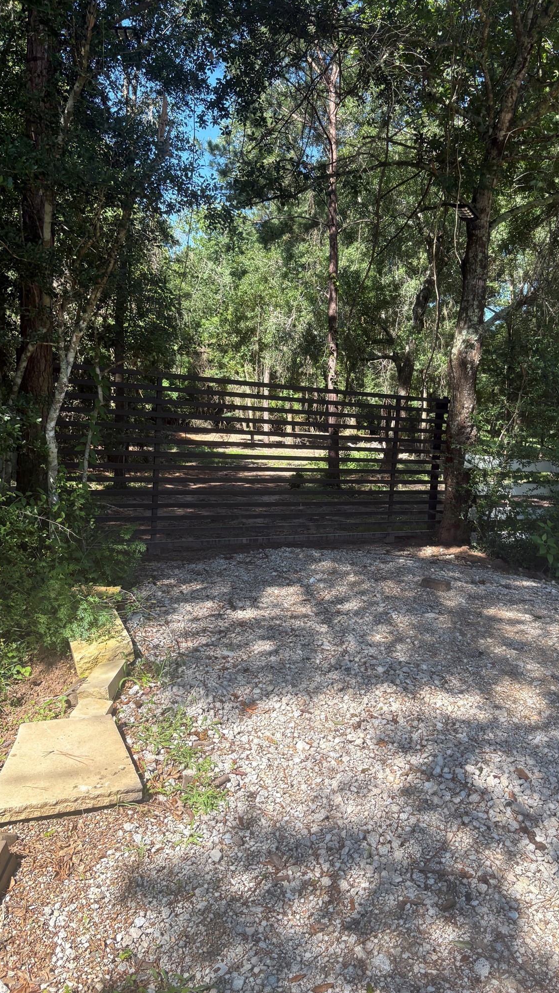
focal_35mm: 29
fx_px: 764
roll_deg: -3.3
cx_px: 331
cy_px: 499
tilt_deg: -6.4
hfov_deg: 40.0
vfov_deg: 66.1
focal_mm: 5.96
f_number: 1.6
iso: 50
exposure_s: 1/945
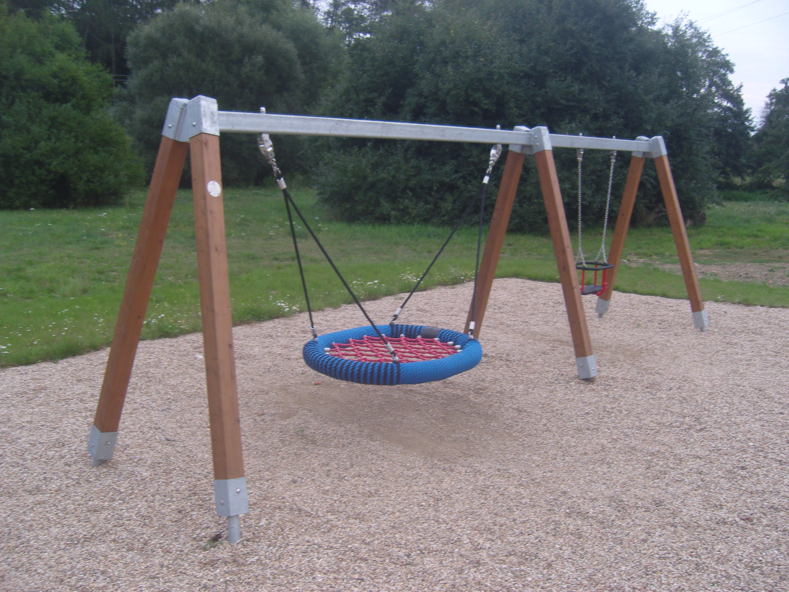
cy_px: 296
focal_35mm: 34
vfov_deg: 41.8
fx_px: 775
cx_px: 394
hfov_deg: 54.0
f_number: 2.8
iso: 100
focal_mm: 7.3
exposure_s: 1/60
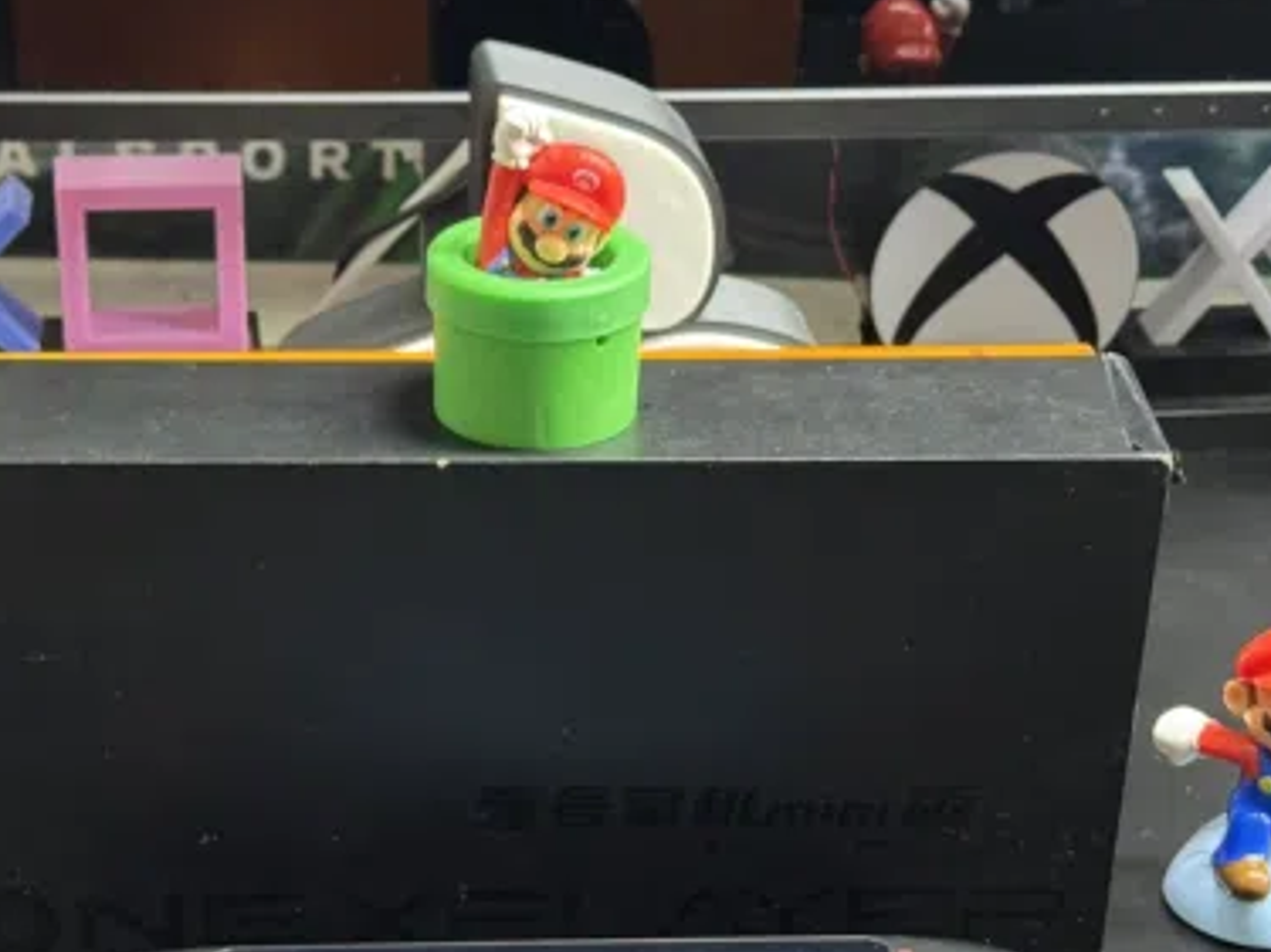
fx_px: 3010
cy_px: 718
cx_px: 427
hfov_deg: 23.7
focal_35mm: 82
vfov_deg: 17.9
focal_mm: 6.76
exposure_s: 1/33
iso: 320
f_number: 1.78
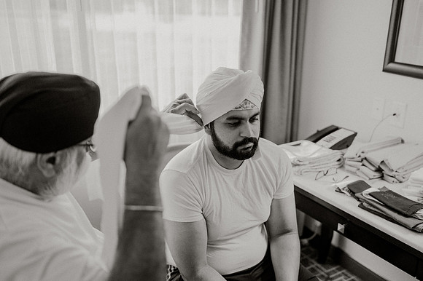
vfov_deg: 35.9
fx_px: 434
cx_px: 223
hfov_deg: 52.0
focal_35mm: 37
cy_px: 148
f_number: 2
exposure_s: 1/100
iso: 2000
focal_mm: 35
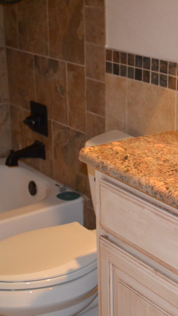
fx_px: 520
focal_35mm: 62
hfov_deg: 18.6
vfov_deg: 33.8
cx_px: 200
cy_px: 159
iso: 3200
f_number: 4.2
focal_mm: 26
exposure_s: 1/60
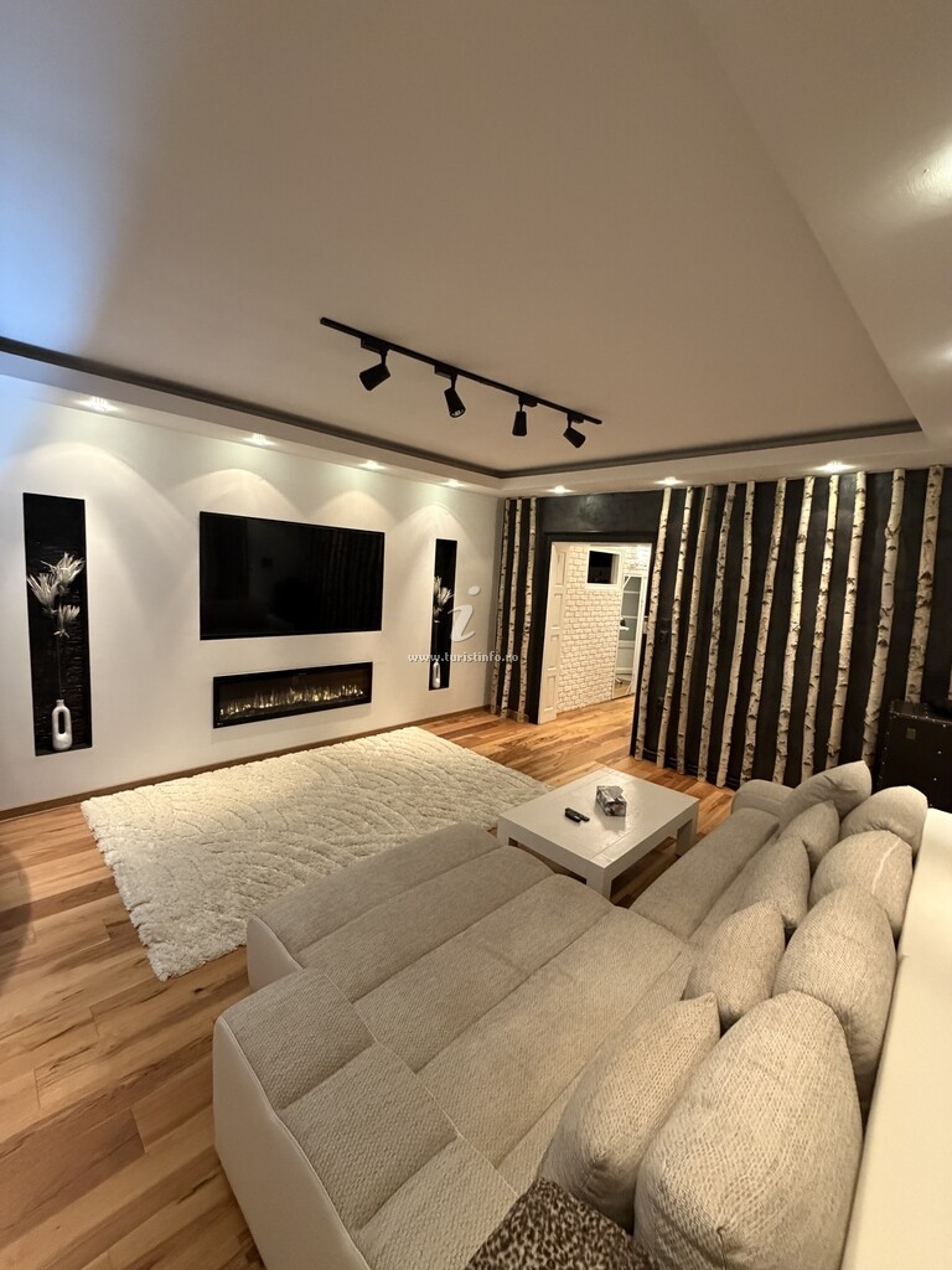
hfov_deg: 85.7
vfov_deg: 102.1
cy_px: 635
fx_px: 513
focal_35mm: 14
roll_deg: -3.0
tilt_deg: -6.6
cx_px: 476
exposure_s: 1/50
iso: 640
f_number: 2.2
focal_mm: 2.22
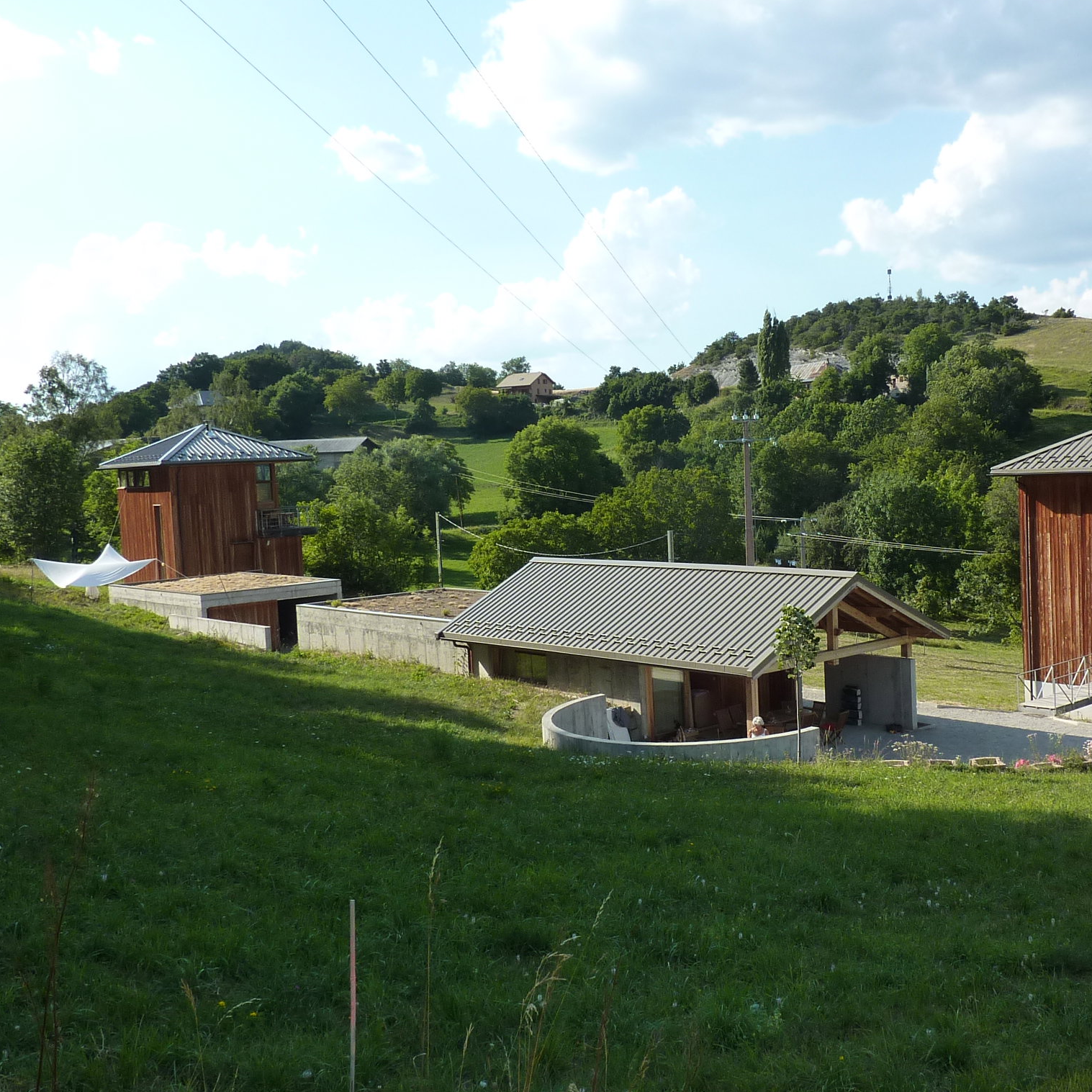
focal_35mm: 37
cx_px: 711
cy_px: 542
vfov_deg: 44.9
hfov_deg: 44.4
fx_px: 1321
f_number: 4
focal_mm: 4.1
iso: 125
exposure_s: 1/400
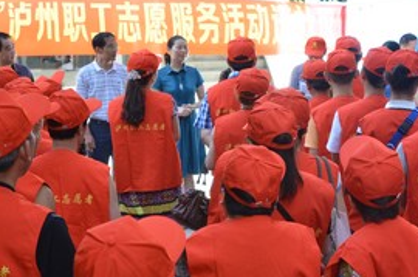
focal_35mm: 89
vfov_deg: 15.3
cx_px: 282
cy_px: 162
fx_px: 1032
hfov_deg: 22.8
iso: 360
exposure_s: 1/125
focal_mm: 32
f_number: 5.6
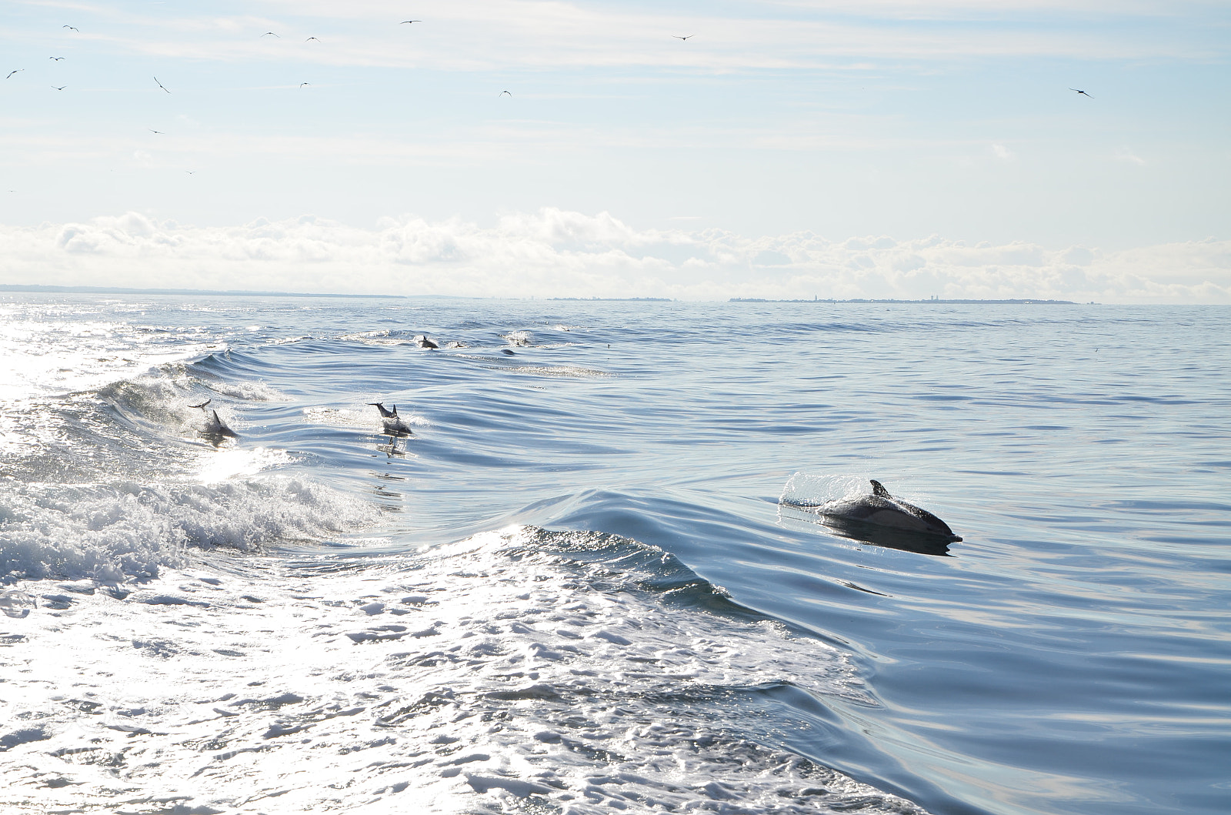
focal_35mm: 87
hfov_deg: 23.4
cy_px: 408
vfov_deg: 15.6
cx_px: 616
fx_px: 2968
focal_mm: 58
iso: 100
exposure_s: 1/400
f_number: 10
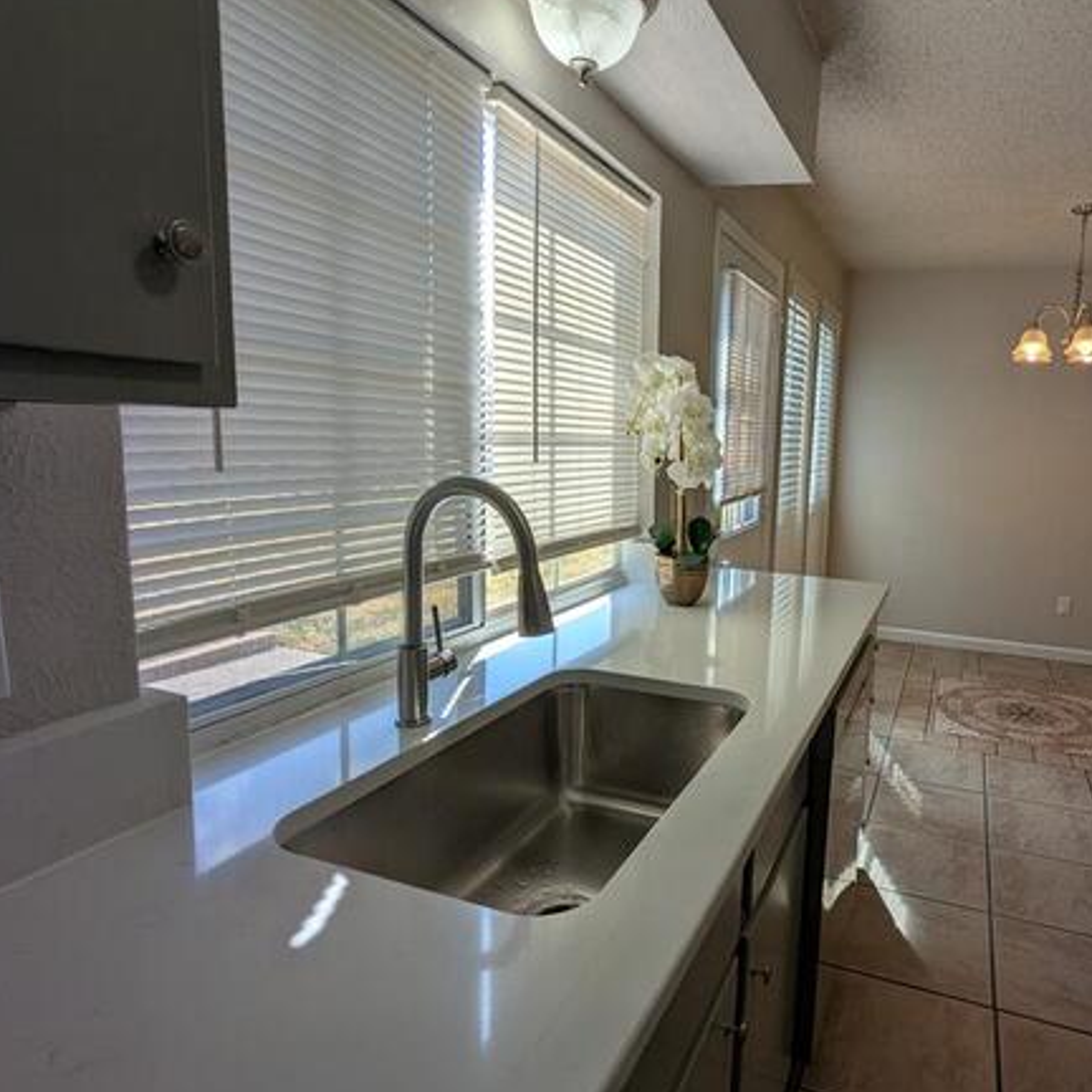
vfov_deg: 72.1
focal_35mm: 21
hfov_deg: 70.7
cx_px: 700
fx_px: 749
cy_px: 538
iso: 59
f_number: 2.2
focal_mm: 2.35
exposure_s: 1/557
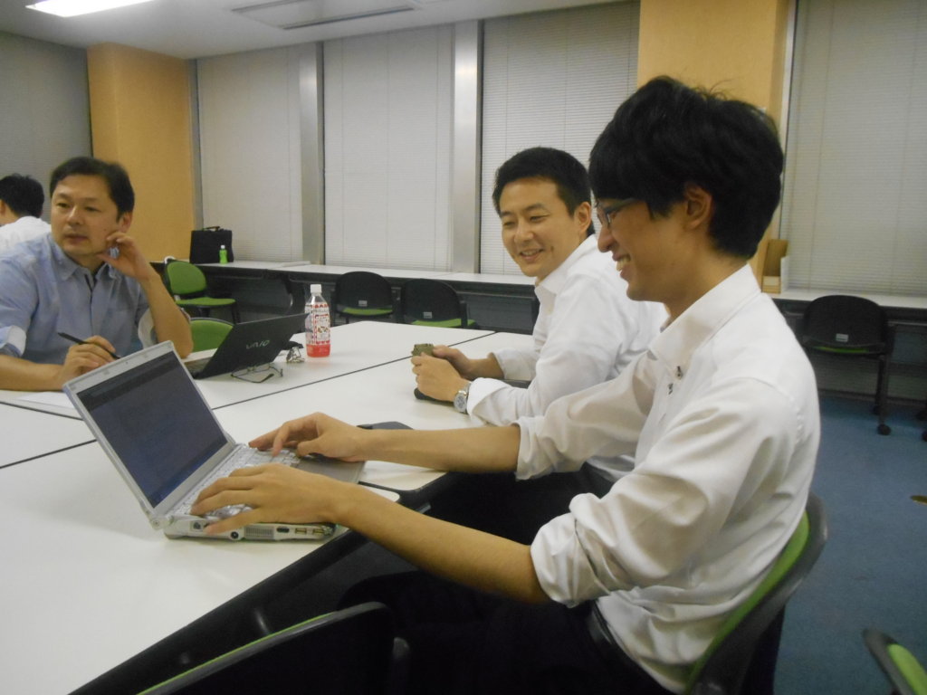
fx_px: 696
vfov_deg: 53.1
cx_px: 464
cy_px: 348
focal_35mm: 26
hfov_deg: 67.3
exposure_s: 1/125
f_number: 3.4
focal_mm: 4.7
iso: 800
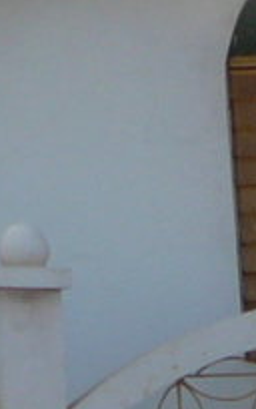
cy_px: -142
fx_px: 2427
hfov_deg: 5.5
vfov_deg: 9.4
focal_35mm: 218
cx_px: -600
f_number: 2.8
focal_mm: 5.2
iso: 80
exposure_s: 1/800
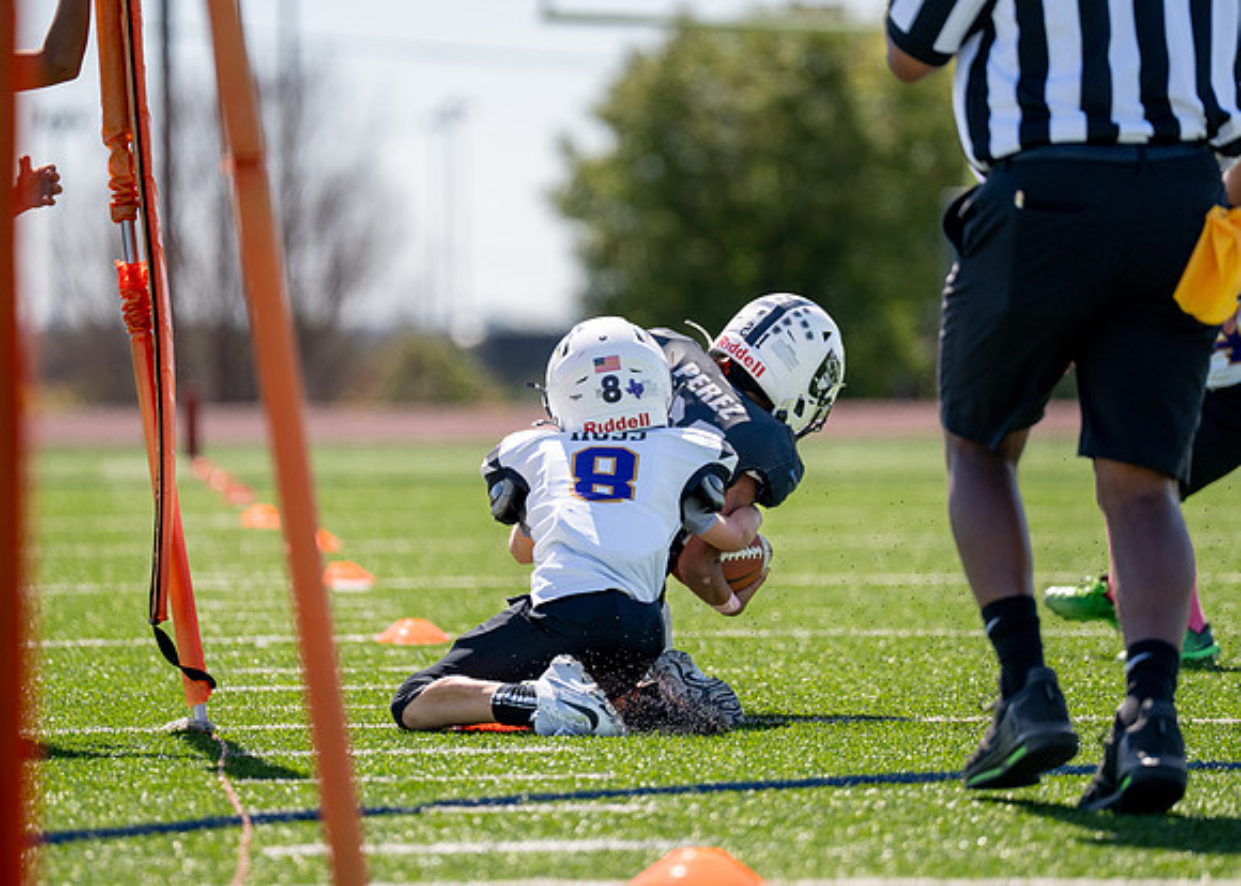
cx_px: 638
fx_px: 8602
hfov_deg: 8.3
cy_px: 380
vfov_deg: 5.9
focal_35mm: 244
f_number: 2.8
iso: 200
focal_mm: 200
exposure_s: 1/3200
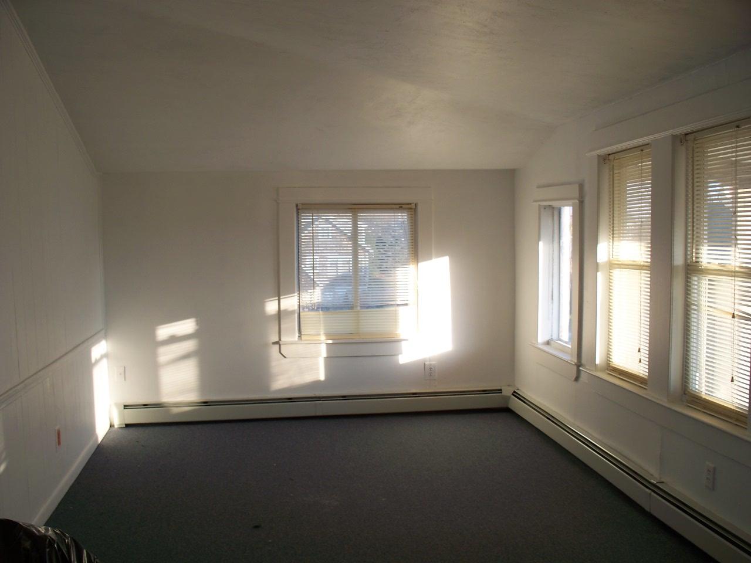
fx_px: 781
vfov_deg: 39.7
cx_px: 376
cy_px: 282
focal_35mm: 36
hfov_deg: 51.4
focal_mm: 7.54
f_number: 2.8
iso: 80
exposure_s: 1/100
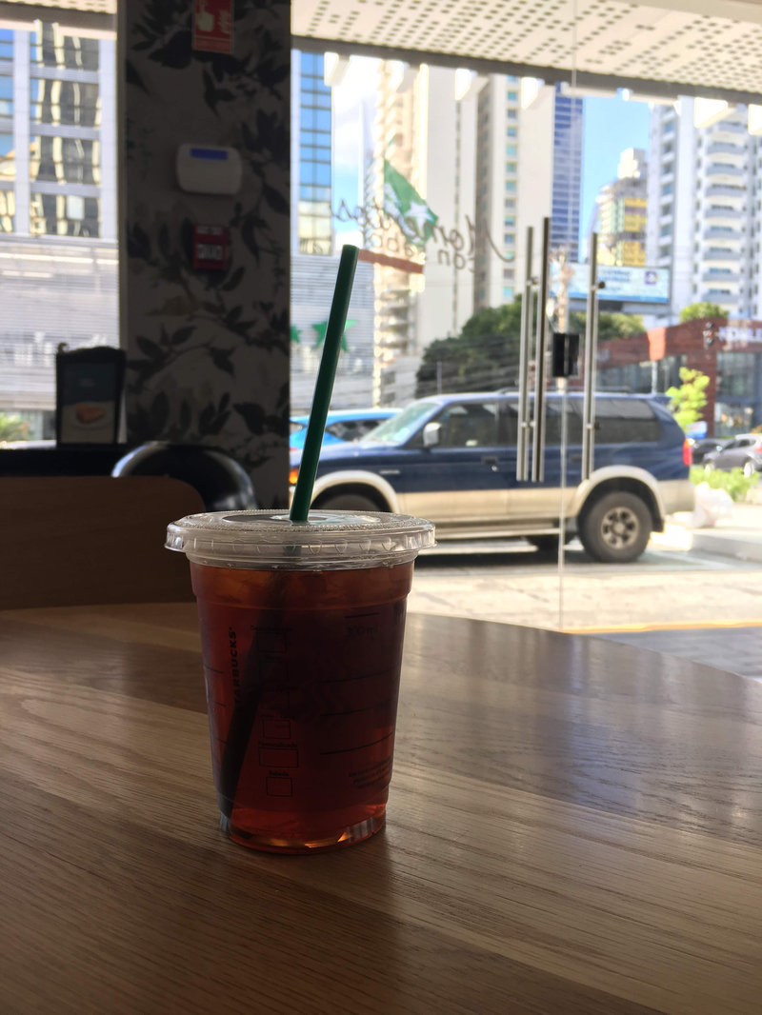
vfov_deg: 61.6
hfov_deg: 48.2
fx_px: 851
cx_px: 381
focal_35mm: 29
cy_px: 508
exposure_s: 1/174
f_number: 2.2
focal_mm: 4.15
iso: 25
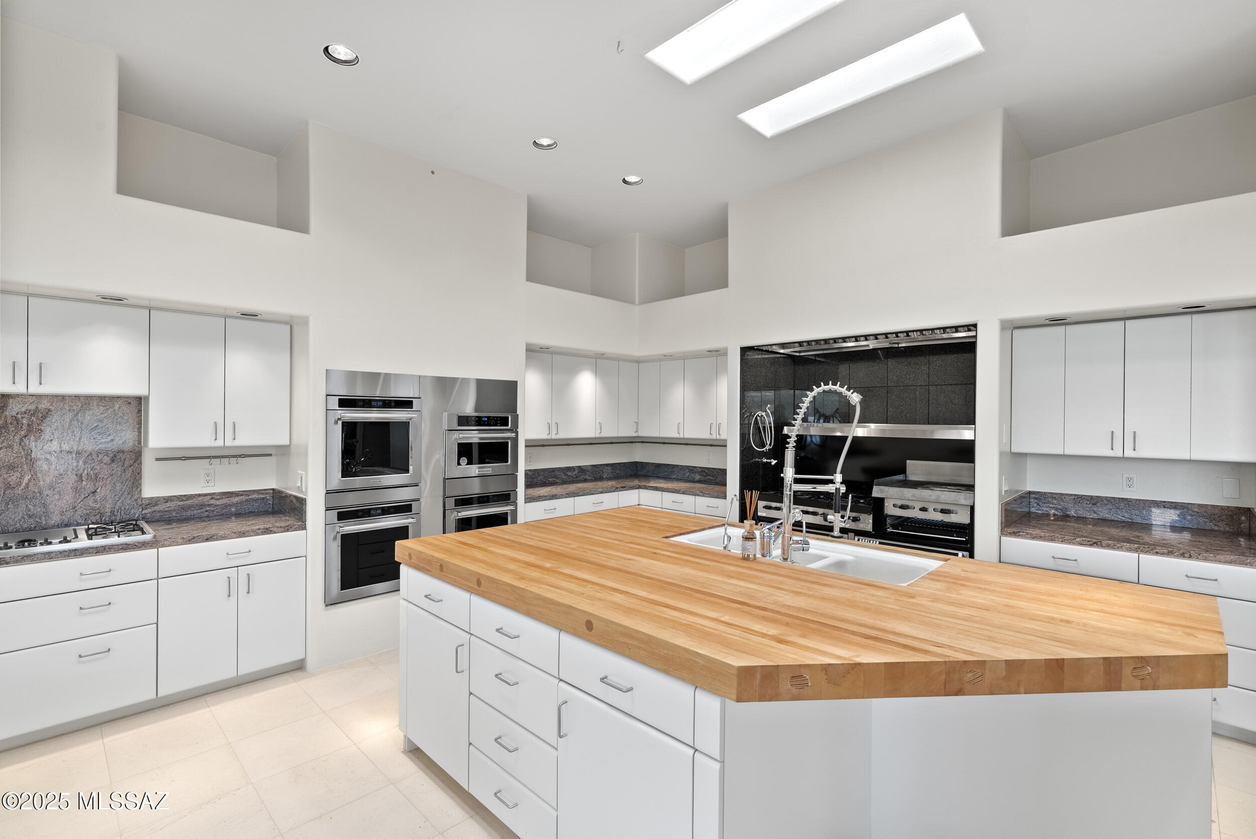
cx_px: 628
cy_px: 420
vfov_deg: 73.8
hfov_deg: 96.7
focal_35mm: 16
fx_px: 559
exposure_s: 1
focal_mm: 16
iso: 200
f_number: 8
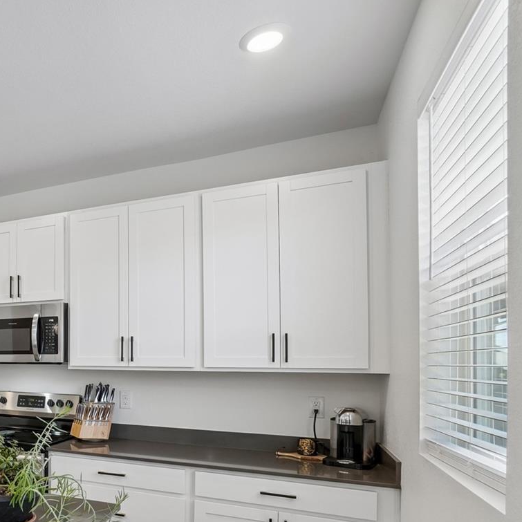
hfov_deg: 47.6
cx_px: -14
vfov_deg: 57.3
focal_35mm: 27
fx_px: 461
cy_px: 362
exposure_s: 1/60
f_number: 8
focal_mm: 10
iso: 400
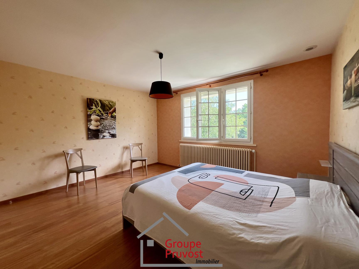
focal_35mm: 13
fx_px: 135
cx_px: 180
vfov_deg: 89.9
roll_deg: +1.2
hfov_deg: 106.2
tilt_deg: -1.4
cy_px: 134
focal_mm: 1.57
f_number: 1.8
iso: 32
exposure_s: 1/99
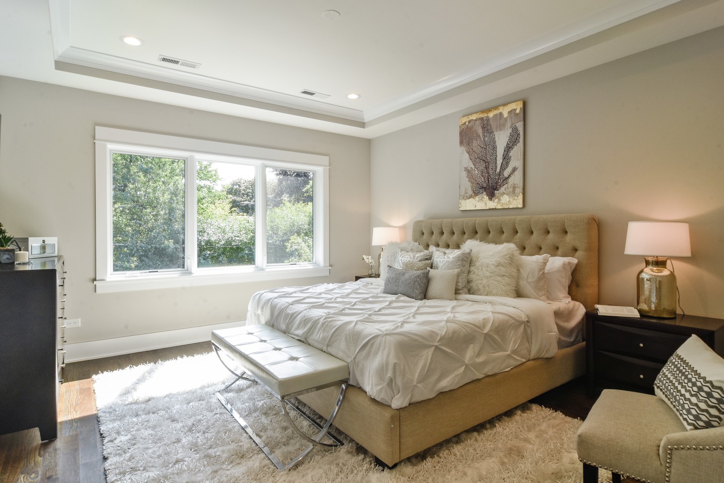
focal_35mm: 18
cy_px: 242
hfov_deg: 90.0
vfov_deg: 67.4
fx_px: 362
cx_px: 362
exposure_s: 1/10
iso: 200
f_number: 8
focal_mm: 12
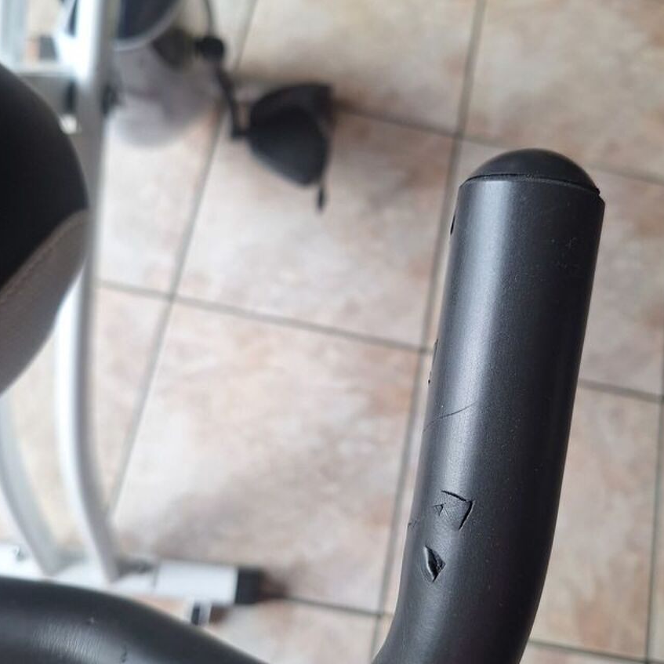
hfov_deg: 51.0
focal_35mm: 32
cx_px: 374
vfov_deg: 51.0
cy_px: 359
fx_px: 694
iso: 40
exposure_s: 1/50
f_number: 1.8
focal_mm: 5.54
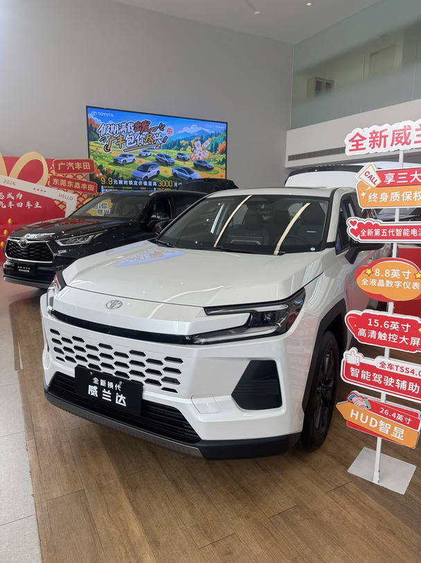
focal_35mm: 24
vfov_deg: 71.6
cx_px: 210
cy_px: 282
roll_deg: -0.5
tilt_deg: -11.7
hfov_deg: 56.8
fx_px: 390
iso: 64
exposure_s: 1/192
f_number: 1.78
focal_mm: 6.76
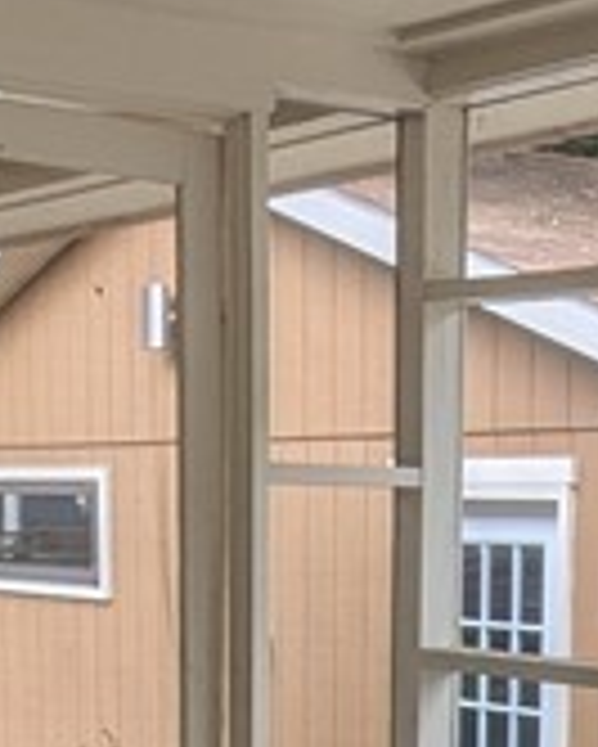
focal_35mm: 96
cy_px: 965
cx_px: 411
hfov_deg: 16.0
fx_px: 2122
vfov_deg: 18.6
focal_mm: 2.35
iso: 51
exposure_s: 1/149
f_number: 2.2
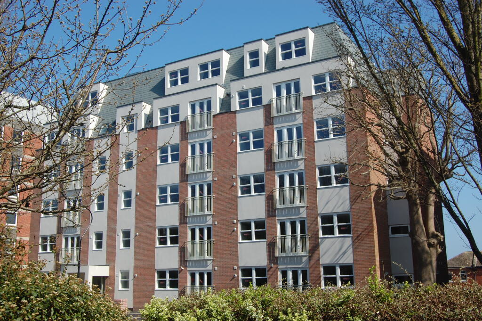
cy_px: 160
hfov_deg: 49.6
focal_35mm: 39
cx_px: 241
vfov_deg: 34.2
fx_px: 522
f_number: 9
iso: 200
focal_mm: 26
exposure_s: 1/320
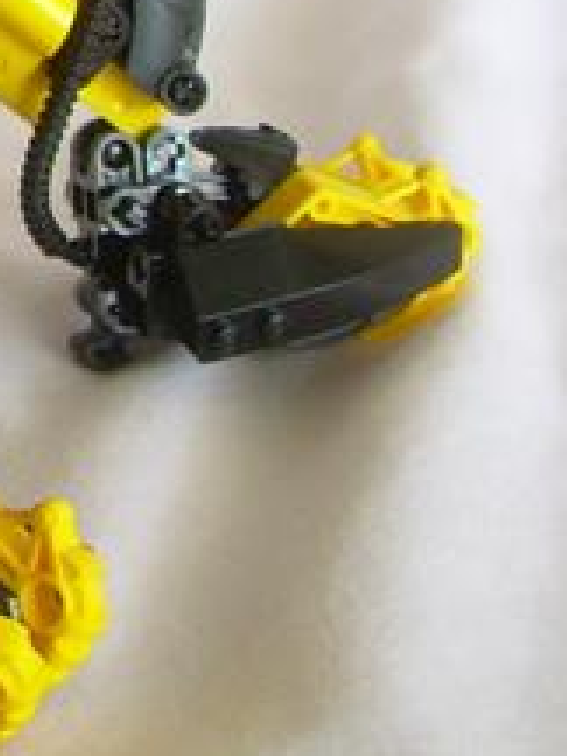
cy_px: -234
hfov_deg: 10.0
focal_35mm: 141
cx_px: -413
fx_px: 3079
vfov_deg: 13.5
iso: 50
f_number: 2.8
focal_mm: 6.3
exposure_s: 1/16.4
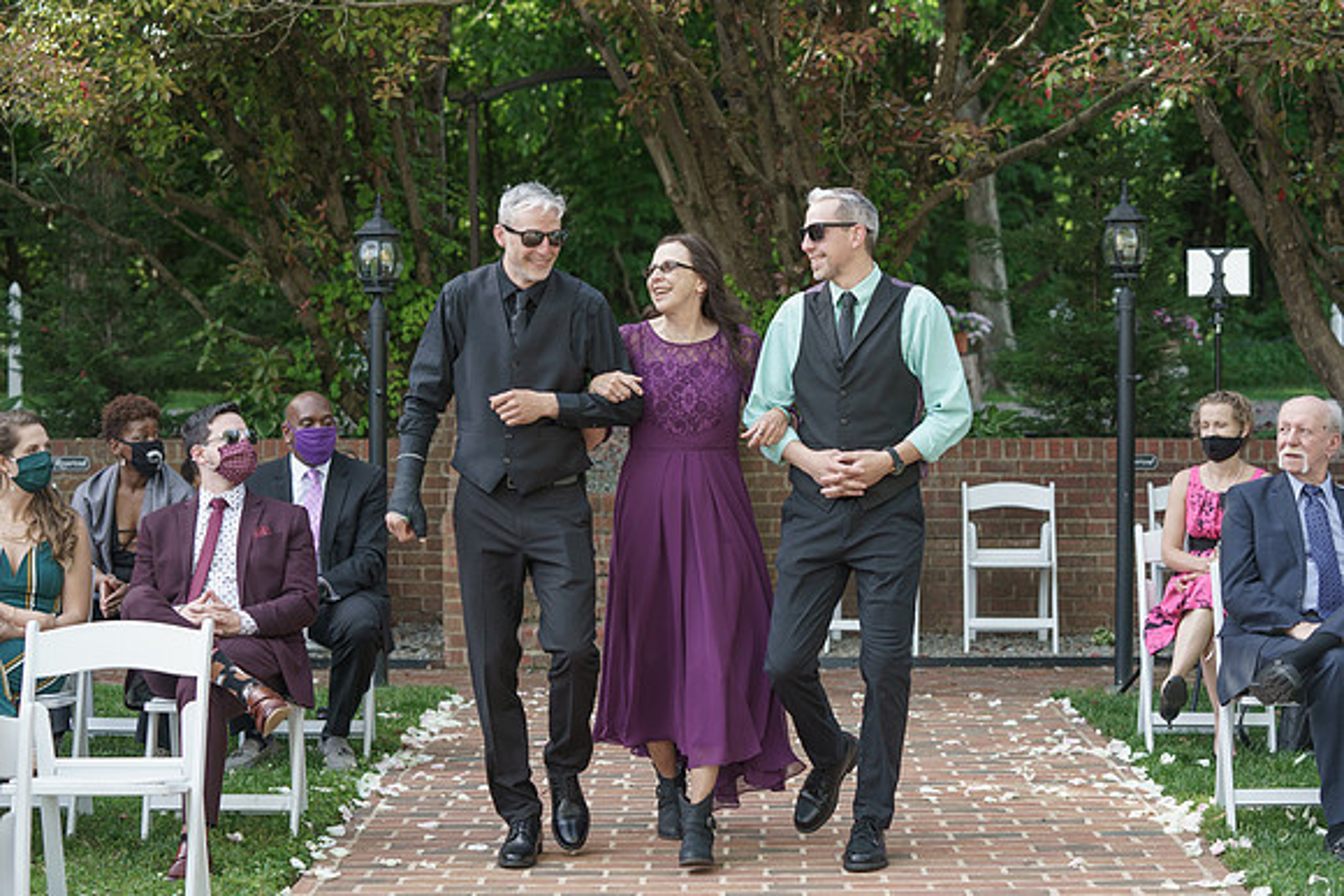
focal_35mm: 74
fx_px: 2763
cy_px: 465
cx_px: 694
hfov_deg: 27.3
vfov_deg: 18.4
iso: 250
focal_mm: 70
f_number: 4
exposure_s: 1/200
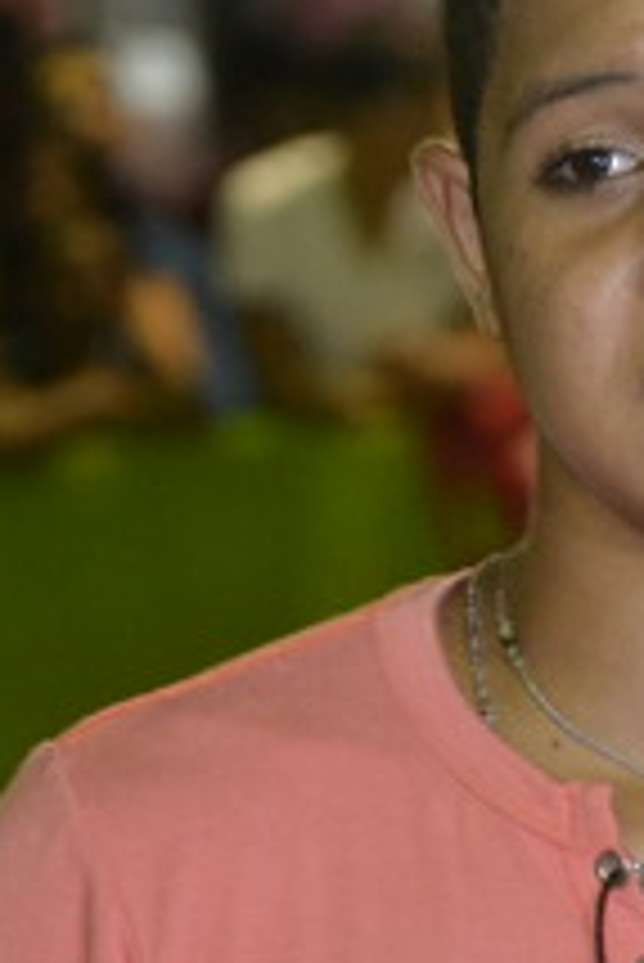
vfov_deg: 4.8
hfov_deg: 3.2
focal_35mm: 433
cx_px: 581
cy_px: 772
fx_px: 11603
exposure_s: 1/60
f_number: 5.6
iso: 3200
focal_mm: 125
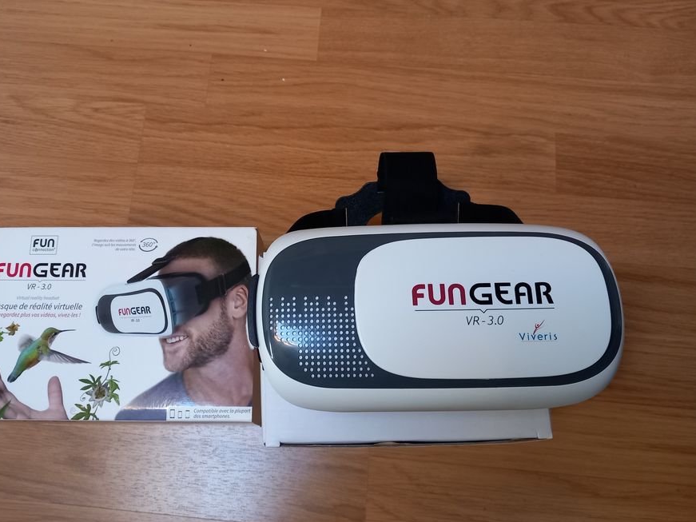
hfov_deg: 58.1
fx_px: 623
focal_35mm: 31
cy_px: 249
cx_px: 300
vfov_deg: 45.4
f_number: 1.8
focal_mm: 4
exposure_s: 1/25
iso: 250
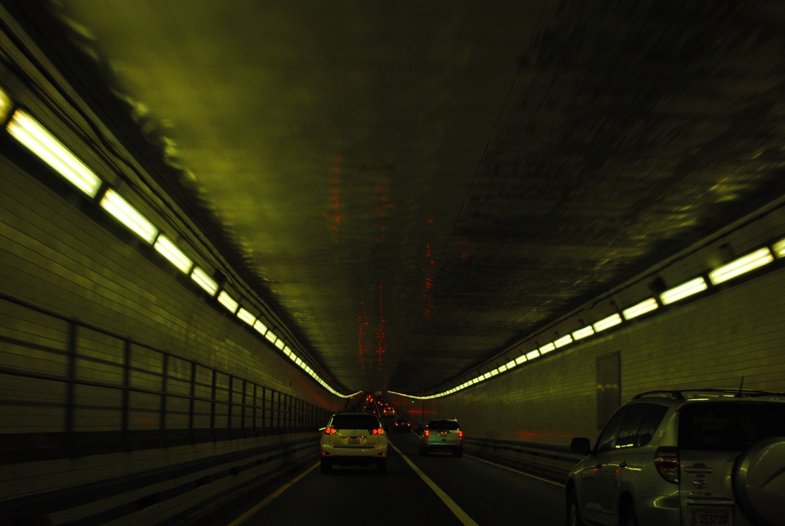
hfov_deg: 38.8
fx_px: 1113
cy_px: 263
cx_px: 392
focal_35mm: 51
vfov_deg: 26.6
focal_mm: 34
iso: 400
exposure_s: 1/60
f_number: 5
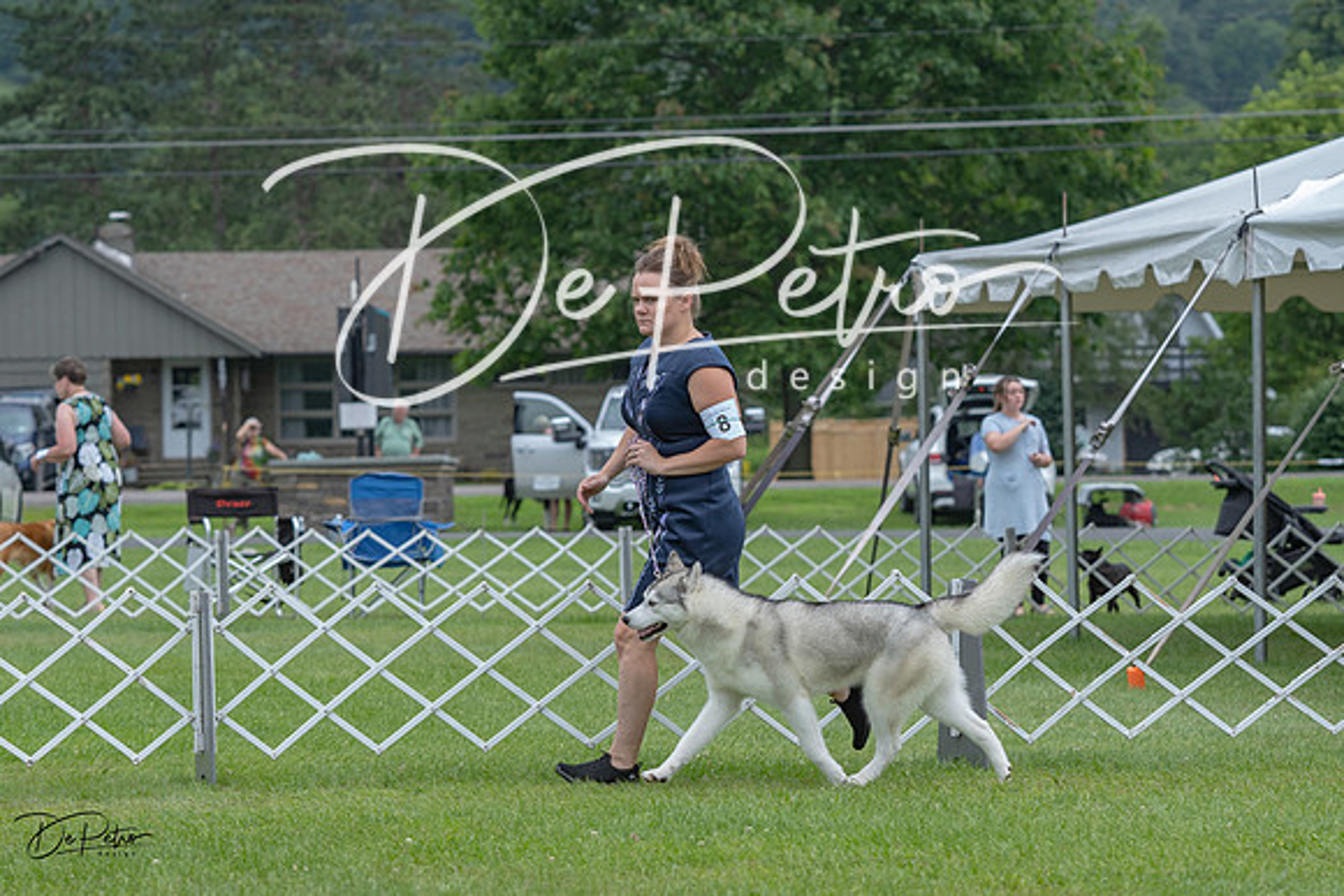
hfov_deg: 13.7
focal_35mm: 150
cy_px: 448
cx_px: 672
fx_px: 5601
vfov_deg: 9.2
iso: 400
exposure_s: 1/1250
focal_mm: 100
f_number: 4.5
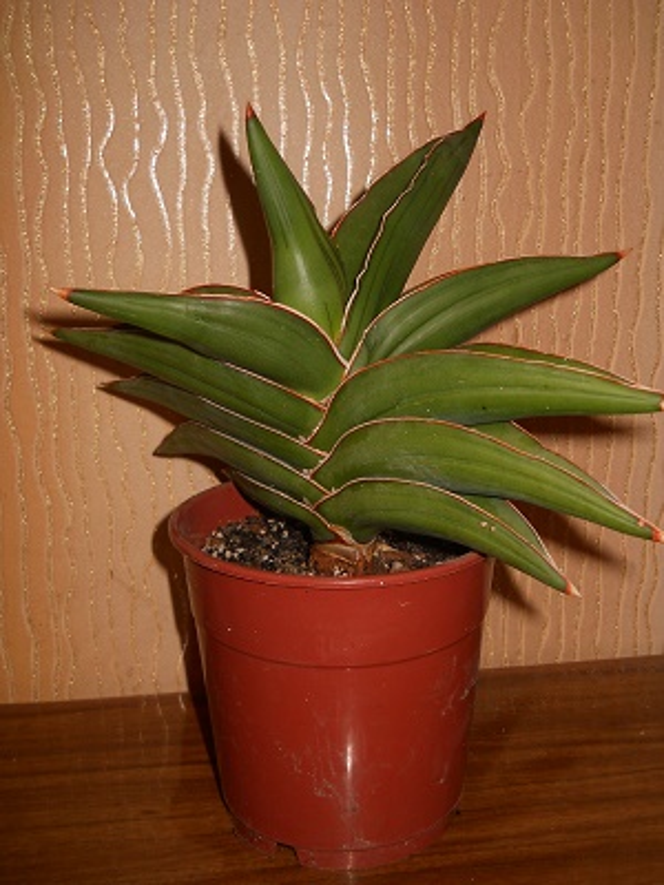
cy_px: 442
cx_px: 332
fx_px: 1049
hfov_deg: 35.1
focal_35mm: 41
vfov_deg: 45.8
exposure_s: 1/30
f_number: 5.5
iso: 80
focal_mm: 6.72
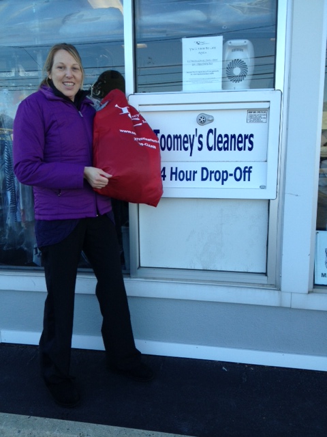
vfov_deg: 52.6
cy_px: 218
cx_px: 164
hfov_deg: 40.7
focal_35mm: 35
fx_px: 441
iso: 50
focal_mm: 4.28
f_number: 2.4
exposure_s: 1/273
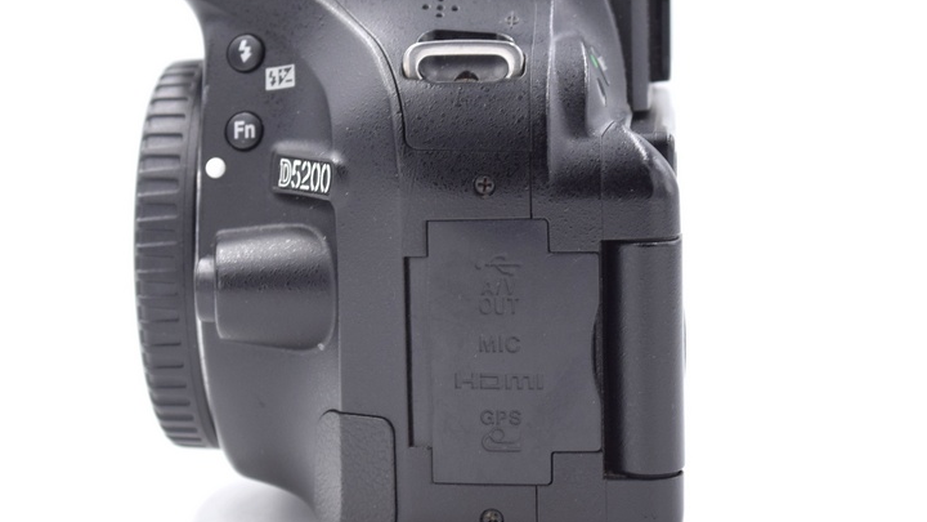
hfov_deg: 19.6
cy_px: 217
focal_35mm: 109
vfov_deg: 11.1
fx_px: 2679
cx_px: 509
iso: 400
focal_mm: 50
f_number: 7.1
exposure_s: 1/125
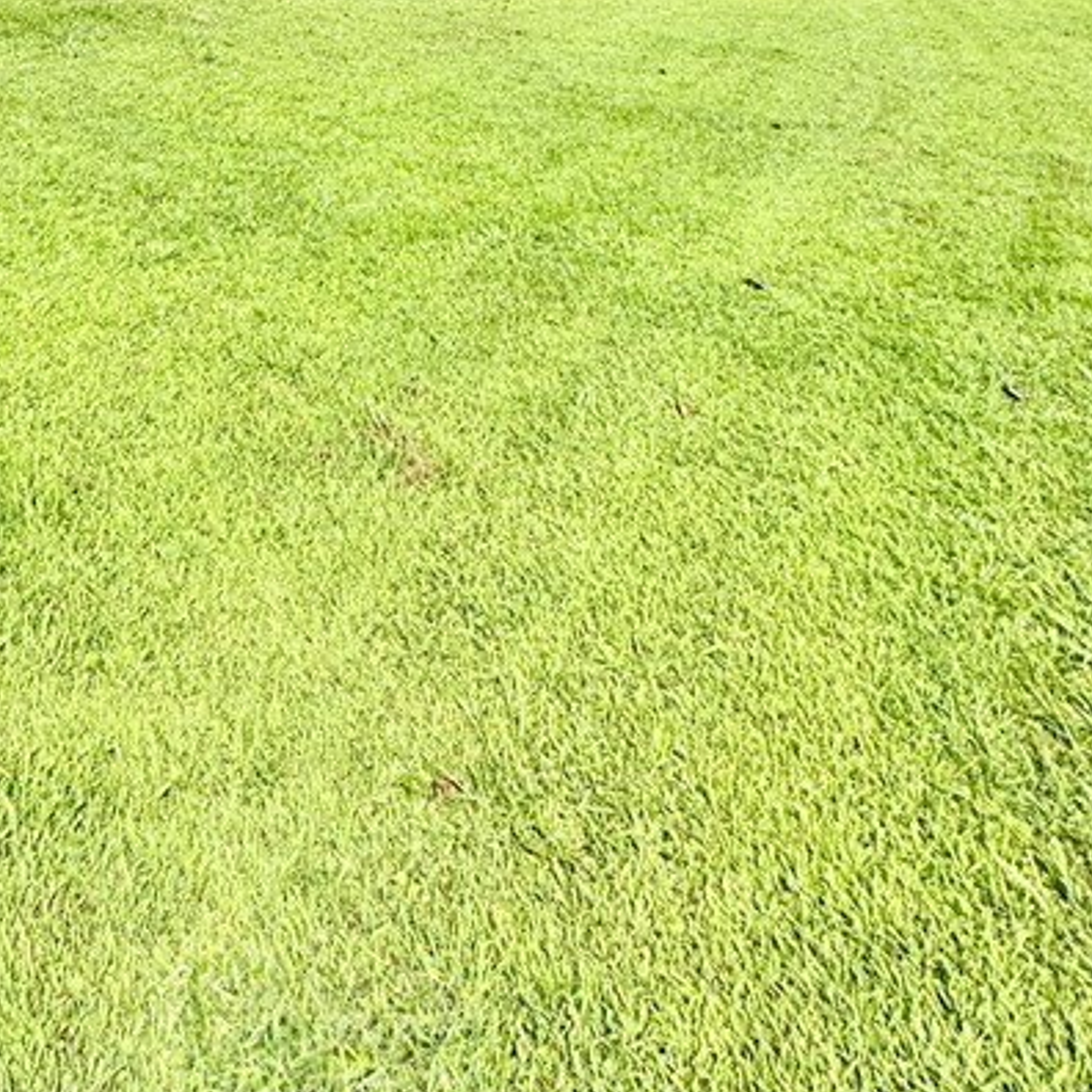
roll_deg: +0.4
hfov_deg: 46.4
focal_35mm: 32
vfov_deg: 38.6
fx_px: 1142
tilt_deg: +6.7
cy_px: -201
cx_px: 121
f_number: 2.2
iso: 40
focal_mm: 2.22
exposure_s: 1/899
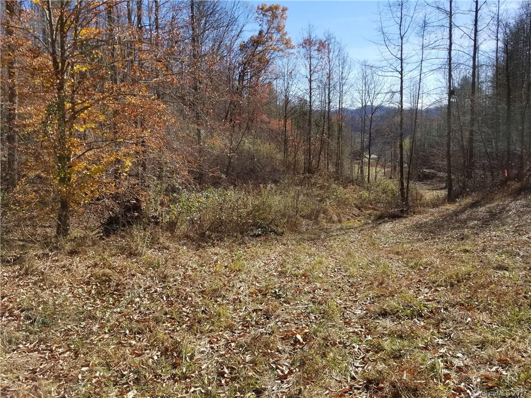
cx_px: 266
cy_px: 199
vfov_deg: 53.1
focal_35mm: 26
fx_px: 399
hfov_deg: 67.3
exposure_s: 1/1728
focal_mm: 4.3
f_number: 1.7
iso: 50
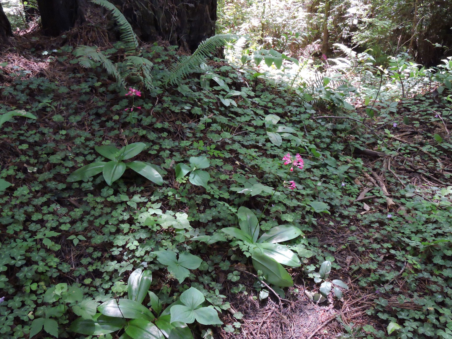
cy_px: 170
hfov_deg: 46.8
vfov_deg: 36.0
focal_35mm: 40
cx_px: 226
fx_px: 522
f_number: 3.8
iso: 1600
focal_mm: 7.2
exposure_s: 1/125
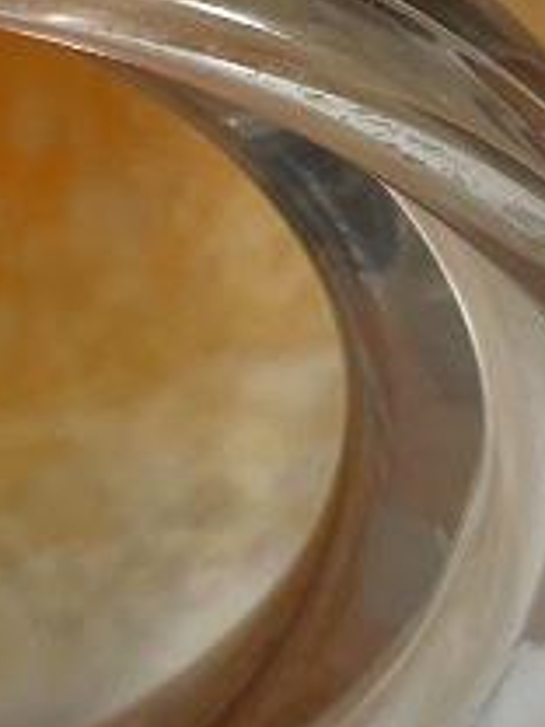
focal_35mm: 150
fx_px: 3149
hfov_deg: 9.6
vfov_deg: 13.0
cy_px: 3
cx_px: -300
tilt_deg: -57.4
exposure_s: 1/100
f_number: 1.6
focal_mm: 4.2
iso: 64
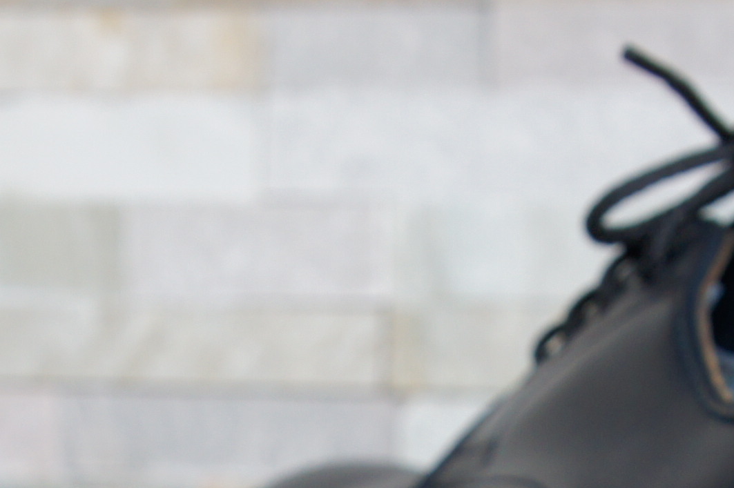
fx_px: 2244
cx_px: 425
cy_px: 538
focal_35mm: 110
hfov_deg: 18.6
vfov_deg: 12.2
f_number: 5.6
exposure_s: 1/50
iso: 200
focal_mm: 17
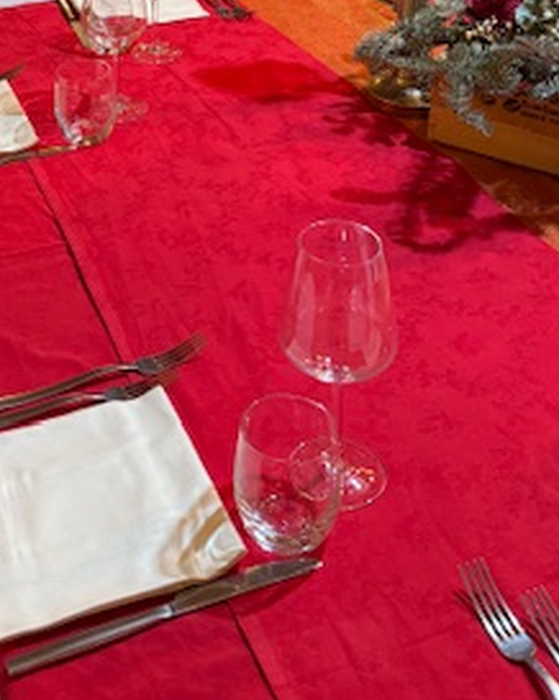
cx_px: 167
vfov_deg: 30.6
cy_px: -69
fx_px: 1139
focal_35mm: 55
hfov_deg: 27.3
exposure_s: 1/50
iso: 500
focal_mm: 6.76
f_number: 1.78
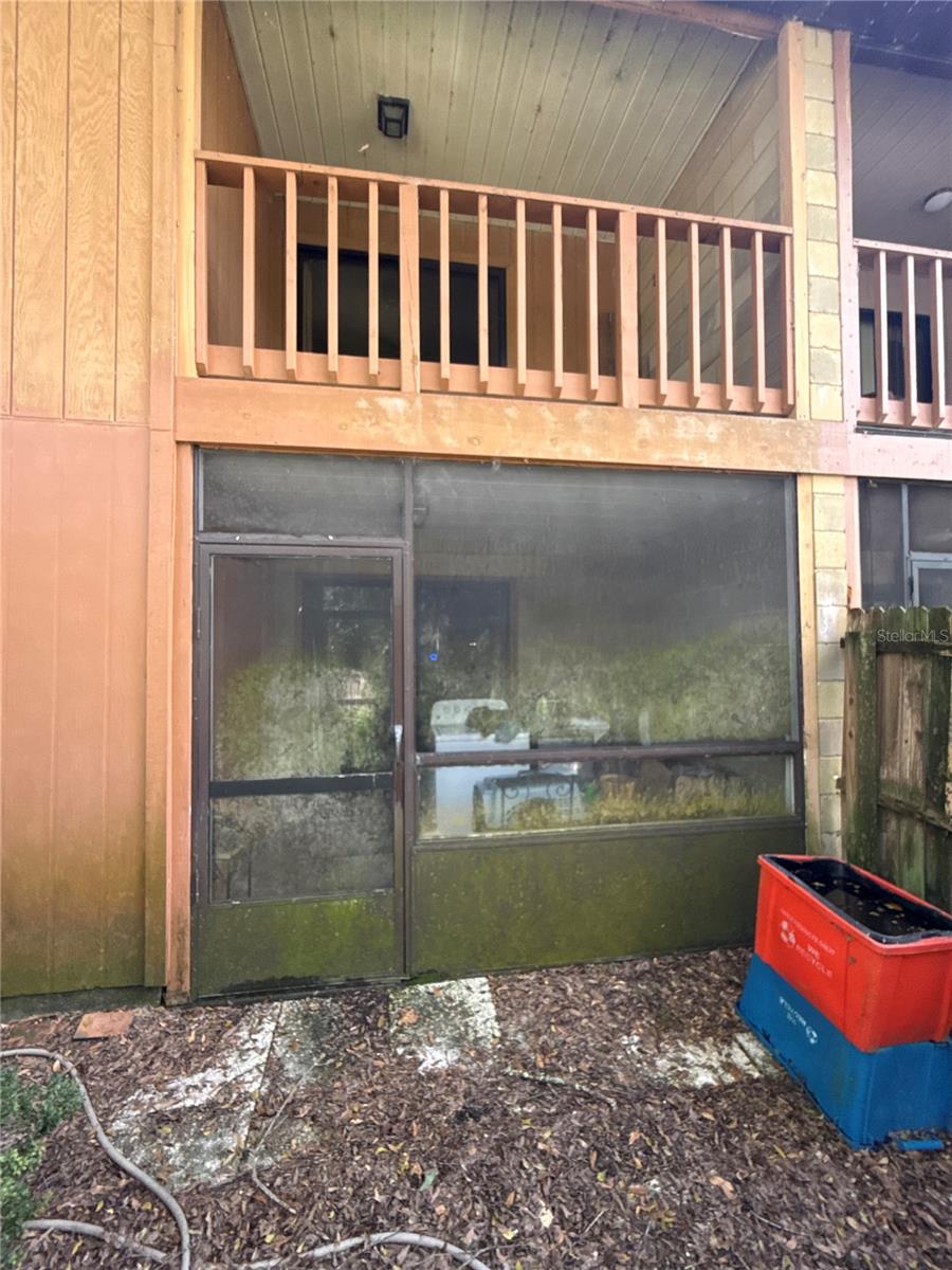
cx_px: 476
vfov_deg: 102.1
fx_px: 513
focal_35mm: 14
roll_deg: +0.3
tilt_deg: +1.9
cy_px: 635
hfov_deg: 85.7
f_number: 2.2
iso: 160
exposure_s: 1/99
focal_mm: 2.22
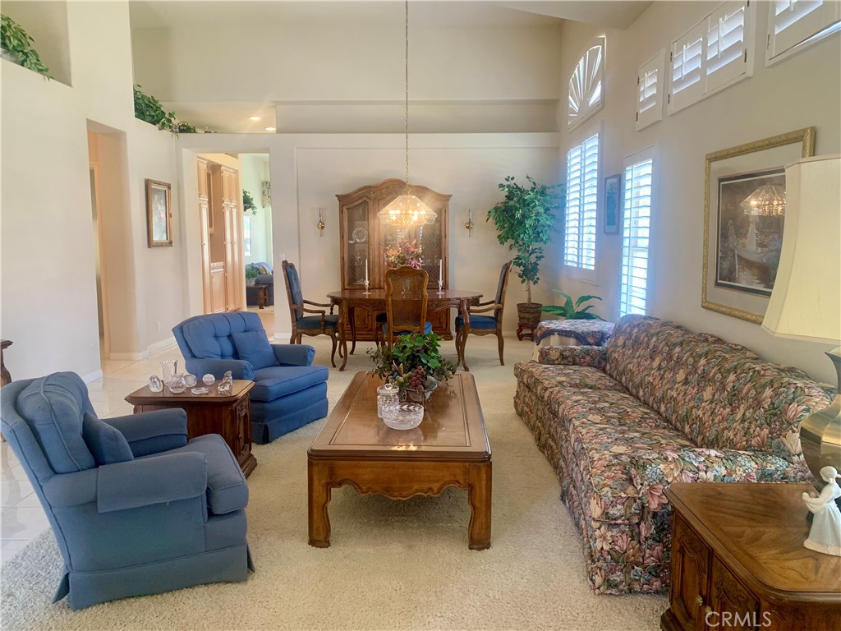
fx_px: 632
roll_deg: +0.0
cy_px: 316
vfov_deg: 53.1
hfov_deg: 67.3
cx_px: 420
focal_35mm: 26
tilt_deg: -7.7
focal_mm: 4.25
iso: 80
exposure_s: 1/60
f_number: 1.8
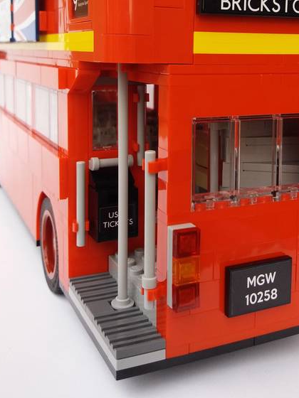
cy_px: 103
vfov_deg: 41.0
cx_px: 173
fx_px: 518
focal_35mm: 45
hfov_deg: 32.1
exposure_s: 1/100
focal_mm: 3.7
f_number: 1.9
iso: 80
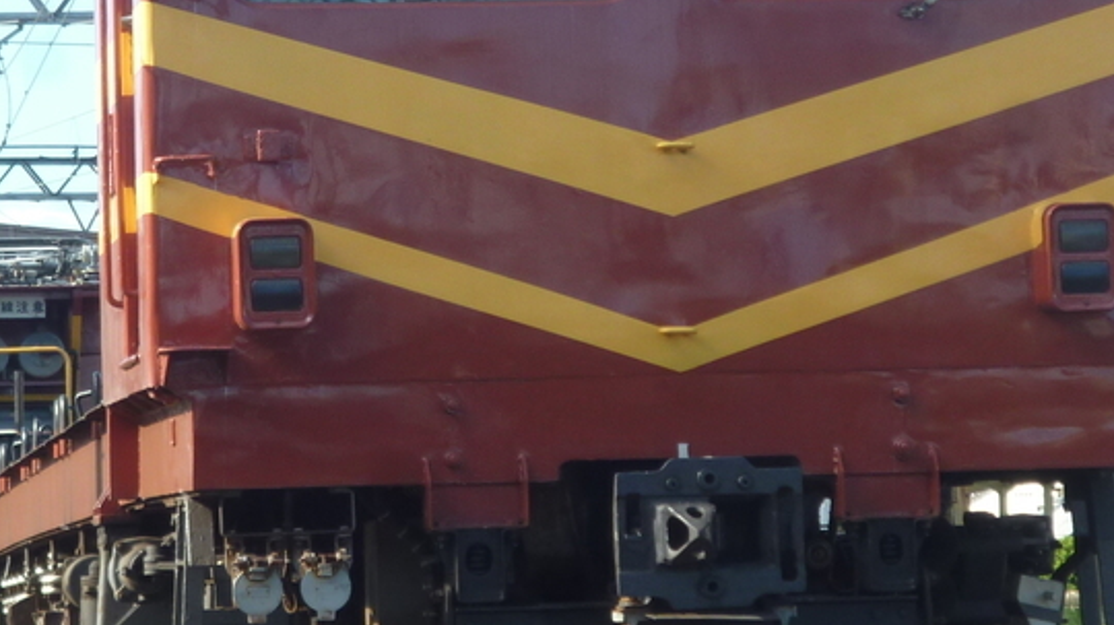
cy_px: 62
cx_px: 635
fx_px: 5580
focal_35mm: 189
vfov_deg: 6.4
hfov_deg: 11.4
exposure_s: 1/100
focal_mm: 13.9
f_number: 5.4
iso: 100
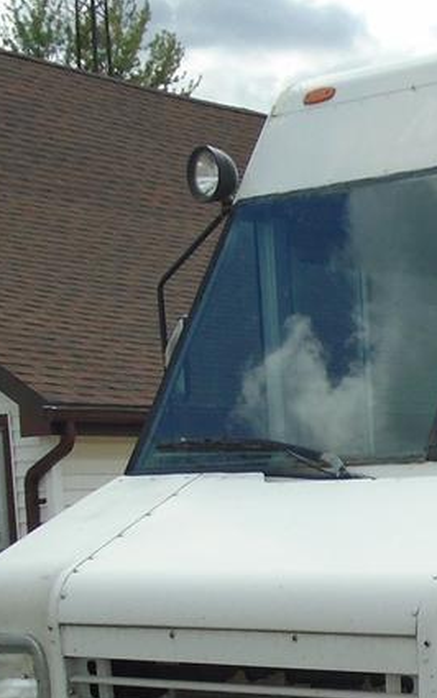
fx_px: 1580
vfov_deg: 24.2
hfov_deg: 14.4
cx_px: 718
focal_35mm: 83
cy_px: 627
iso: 100
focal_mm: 4.6
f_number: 8
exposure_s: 1/200
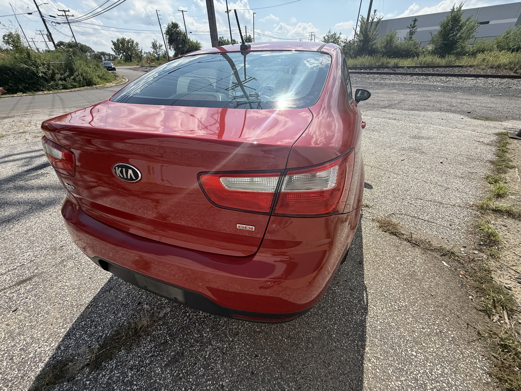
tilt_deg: -34.6
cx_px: 260
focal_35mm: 14
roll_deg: -2.1
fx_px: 211
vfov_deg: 85.7
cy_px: 196
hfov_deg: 102.1
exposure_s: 1/1211
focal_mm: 2.22
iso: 50
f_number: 2.2
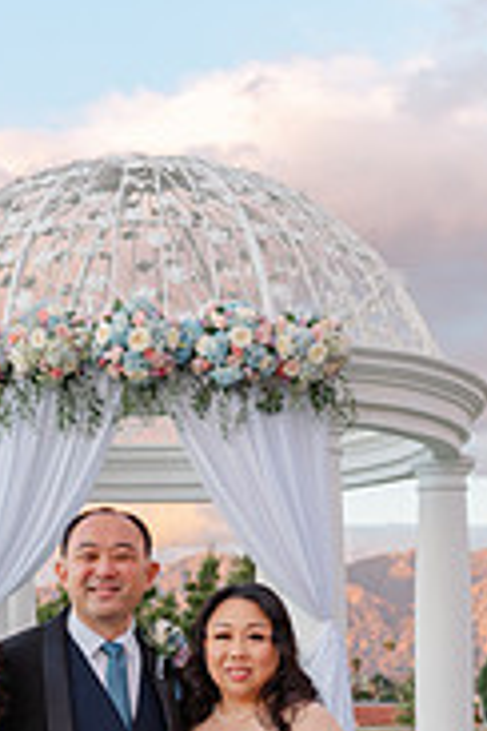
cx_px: 154
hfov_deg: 15.8
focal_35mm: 86
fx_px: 1745
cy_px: 767
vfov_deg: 22.5
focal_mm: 35
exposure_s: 1/125
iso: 160
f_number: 4
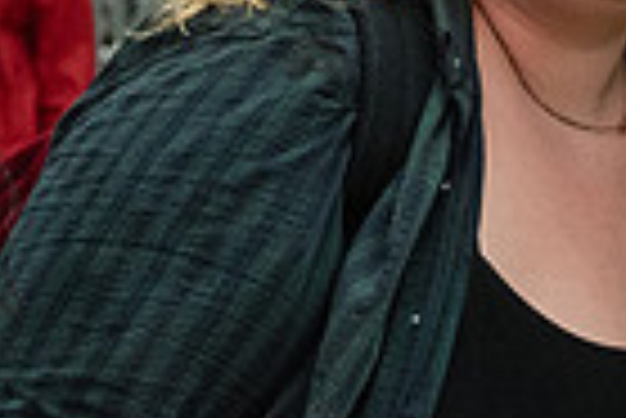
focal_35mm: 204
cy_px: 154
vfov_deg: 6.7
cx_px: 1163
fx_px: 3551
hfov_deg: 9.5
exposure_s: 1/500
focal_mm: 40
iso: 5000
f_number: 3.5
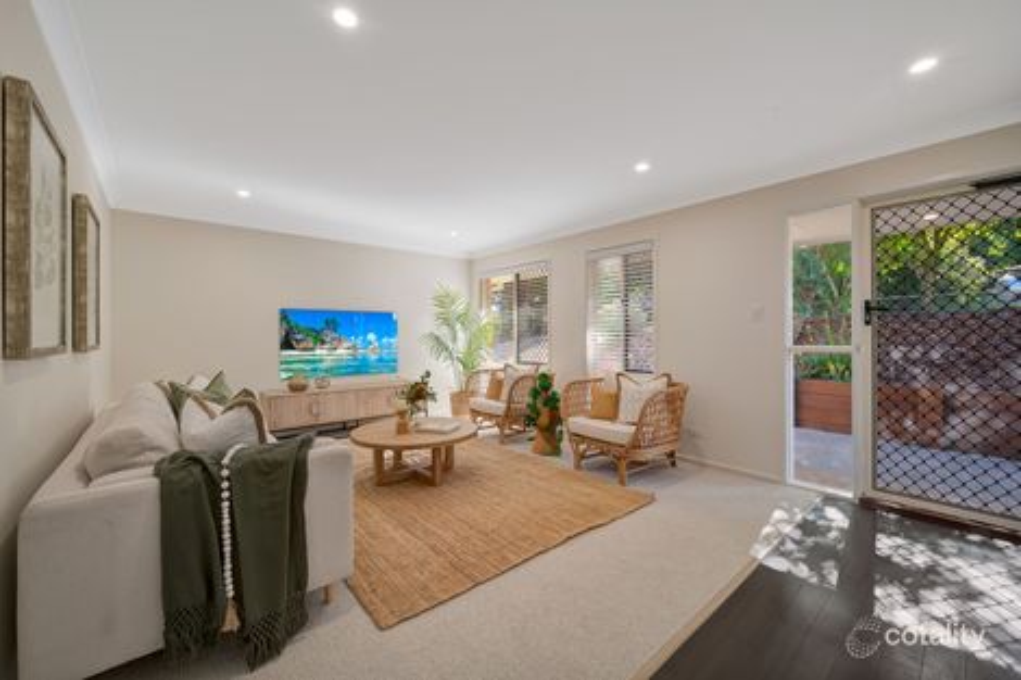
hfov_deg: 104.3
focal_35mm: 14
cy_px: 340
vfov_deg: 81.2
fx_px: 397
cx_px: 510
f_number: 14
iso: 400
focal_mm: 14
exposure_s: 1/13
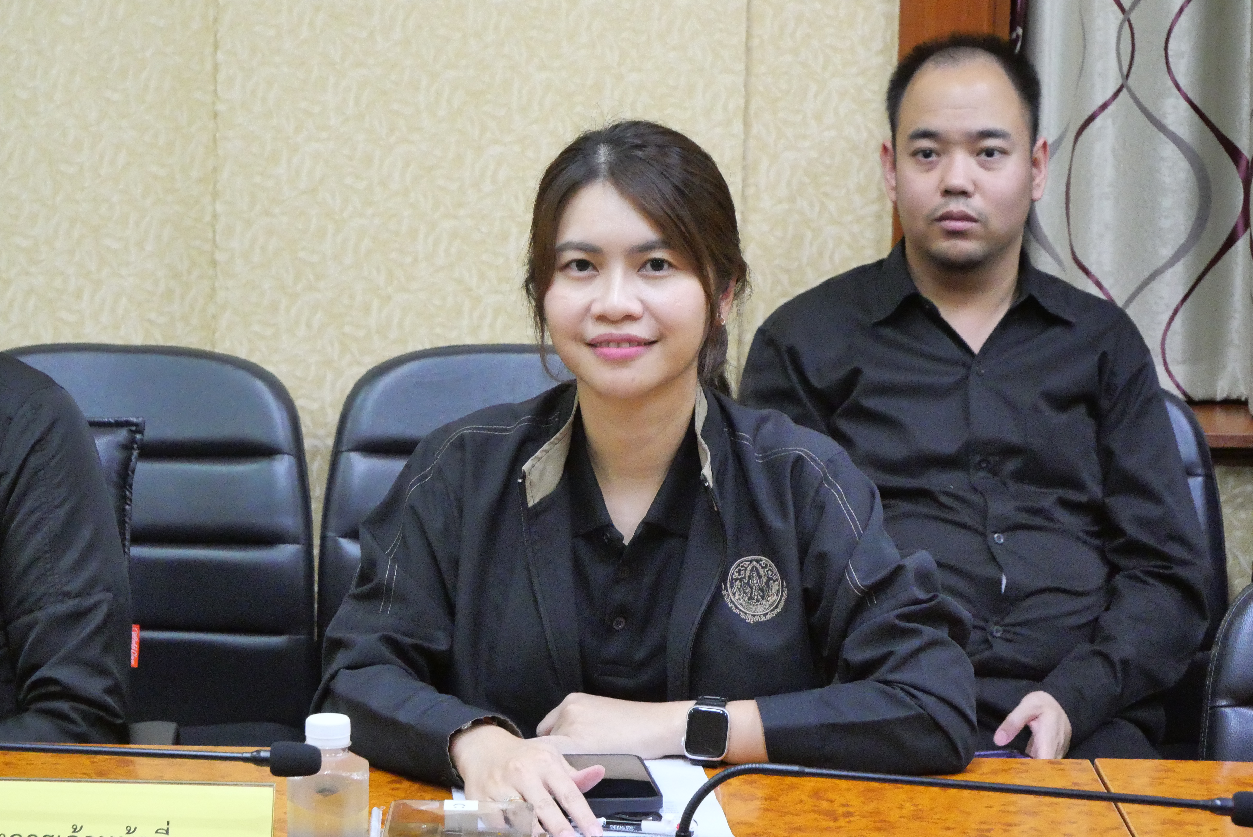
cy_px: 418
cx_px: 626
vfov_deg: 12.7
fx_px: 3761
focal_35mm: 108
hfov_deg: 18.9
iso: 6400
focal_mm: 52
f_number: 5.6
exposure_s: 1/40
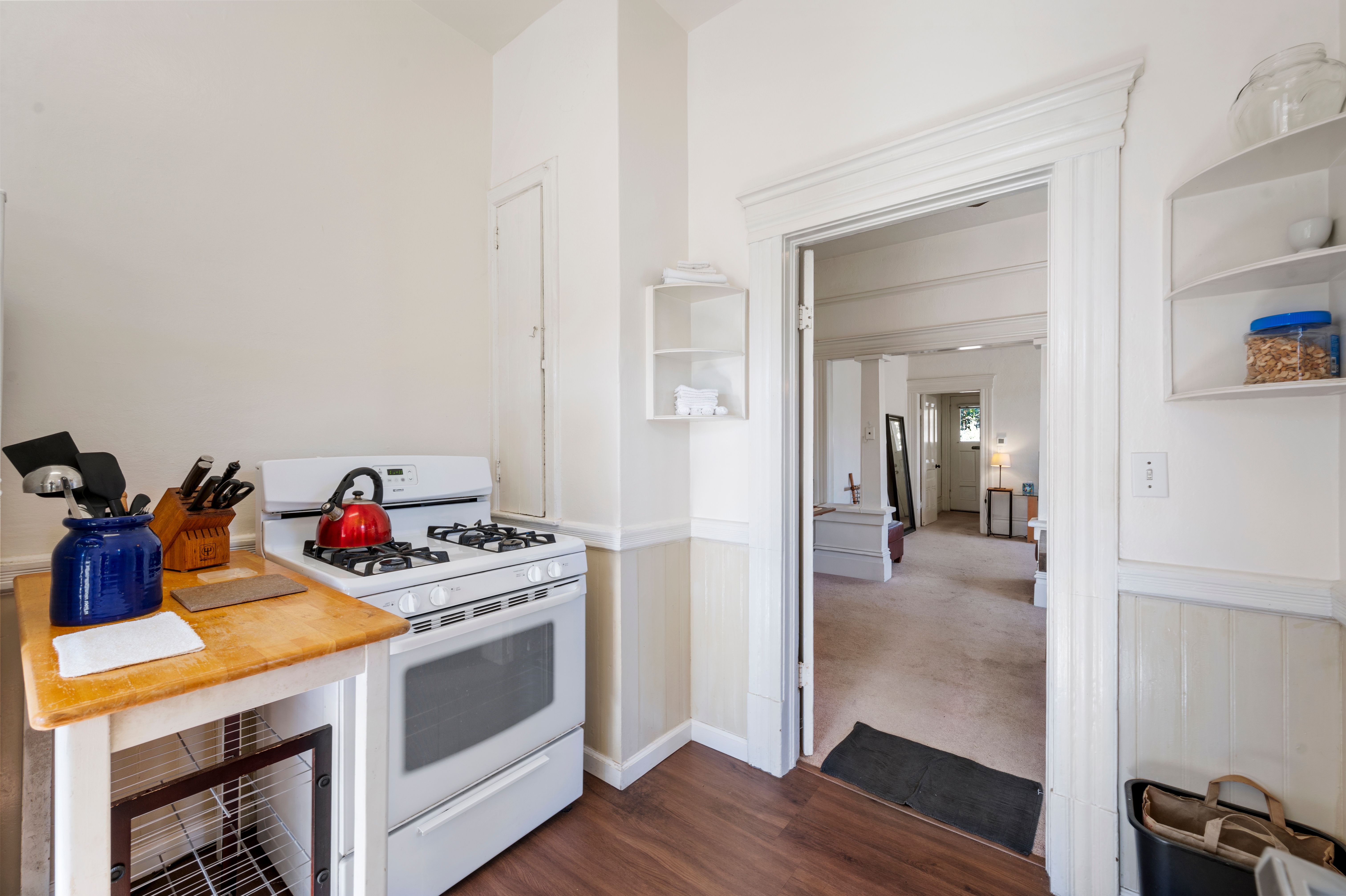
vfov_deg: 81.1
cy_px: 448
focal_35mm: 14
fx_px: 523
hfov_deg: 104.3
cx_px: 673
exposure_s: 1/3
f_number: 9
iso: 250
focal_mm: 14
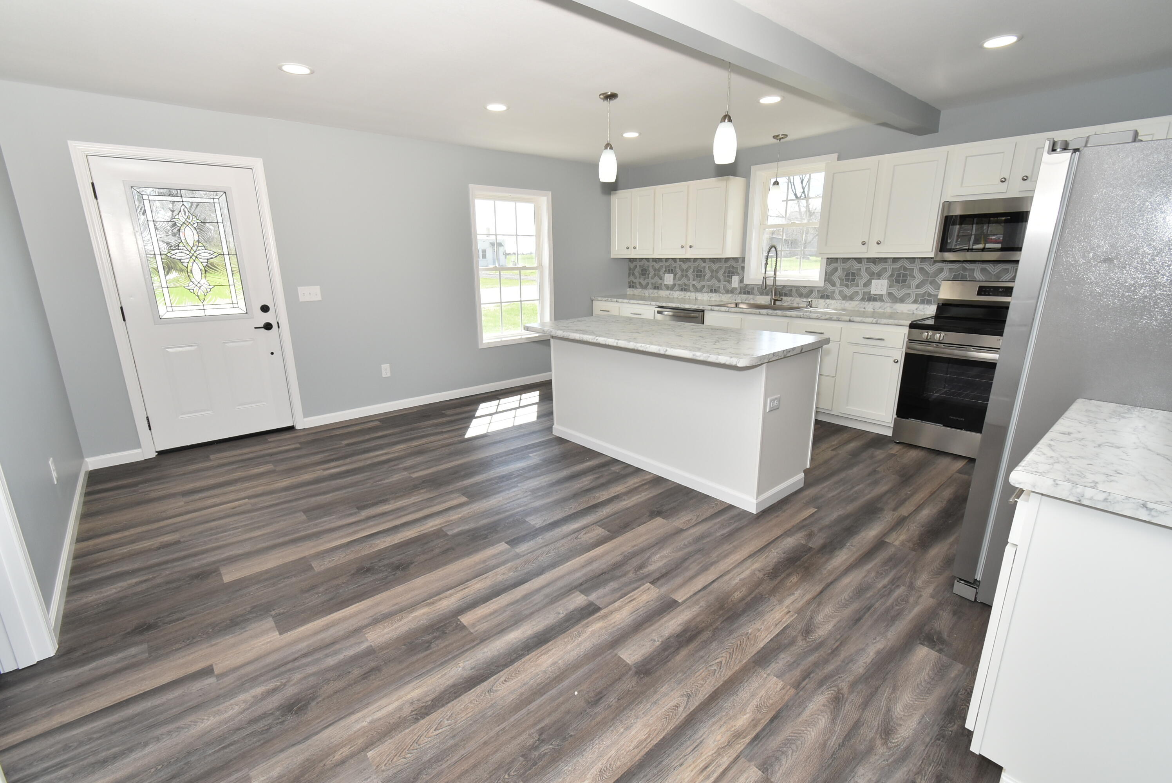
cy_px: 392
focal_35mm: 15
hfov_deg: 100.3
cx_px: 586
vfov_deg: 77.4
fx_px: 489
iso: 400
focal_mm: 10
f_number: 10
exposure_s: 1/80
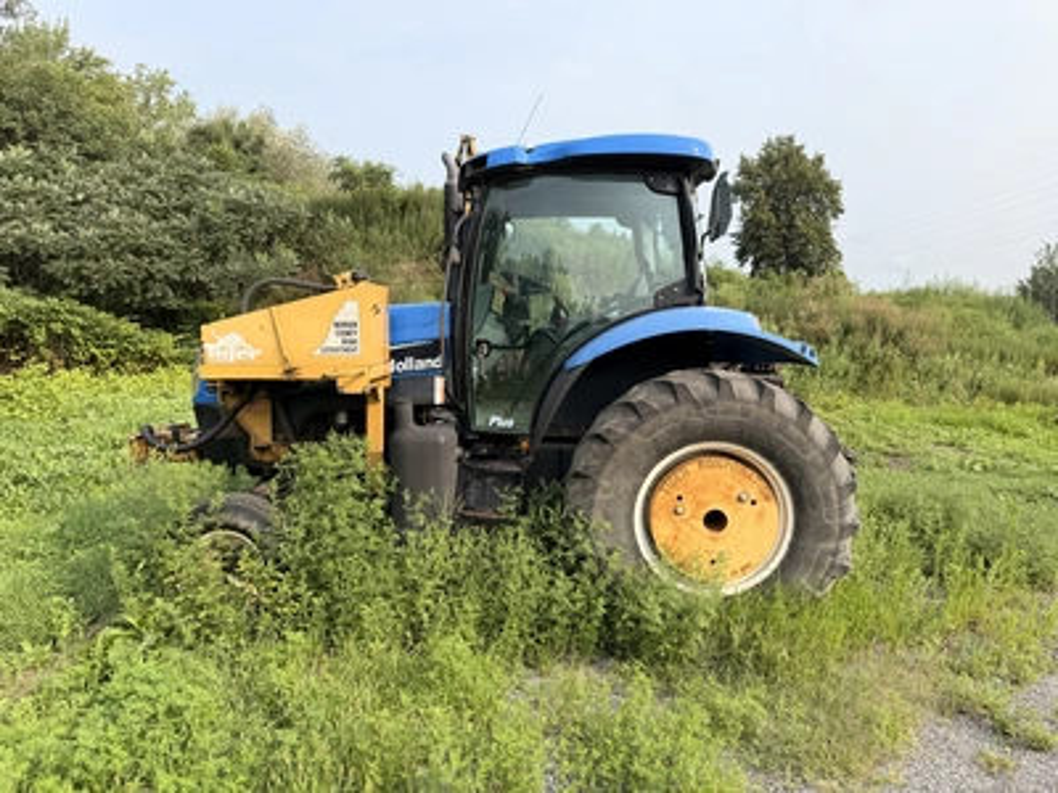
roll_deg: -0.8
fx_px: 734
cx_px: 529
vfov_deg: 56.8
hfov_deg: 71.6
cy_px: 396
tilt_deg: -8.2
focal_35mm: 24
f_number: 1.78
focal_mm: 6.76
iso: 80
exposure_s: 1/2169
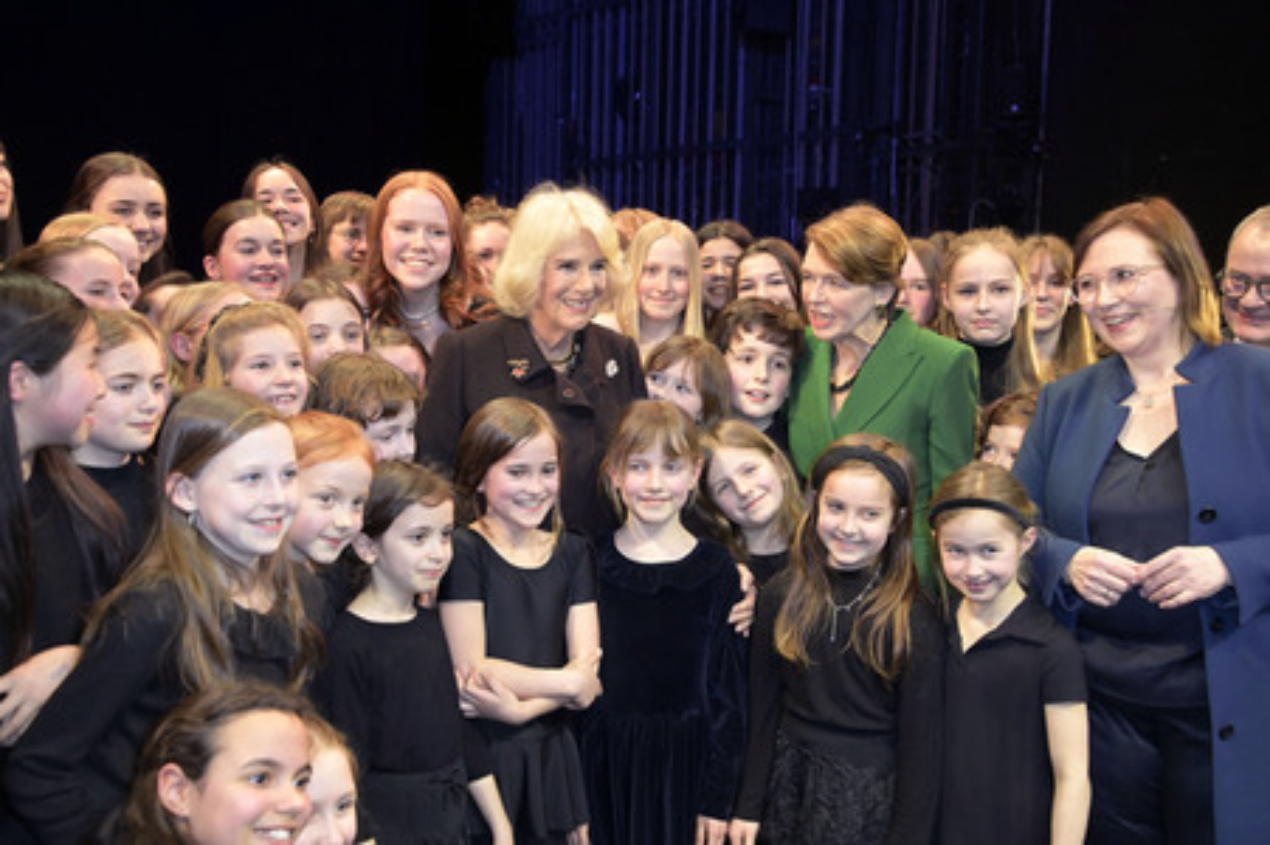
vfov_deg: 35.0
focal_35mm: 38
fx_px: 1340
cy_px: 422
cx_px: 635
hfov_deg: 50.7
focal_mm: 38
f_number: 5.6
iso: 5000
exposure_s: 1/250
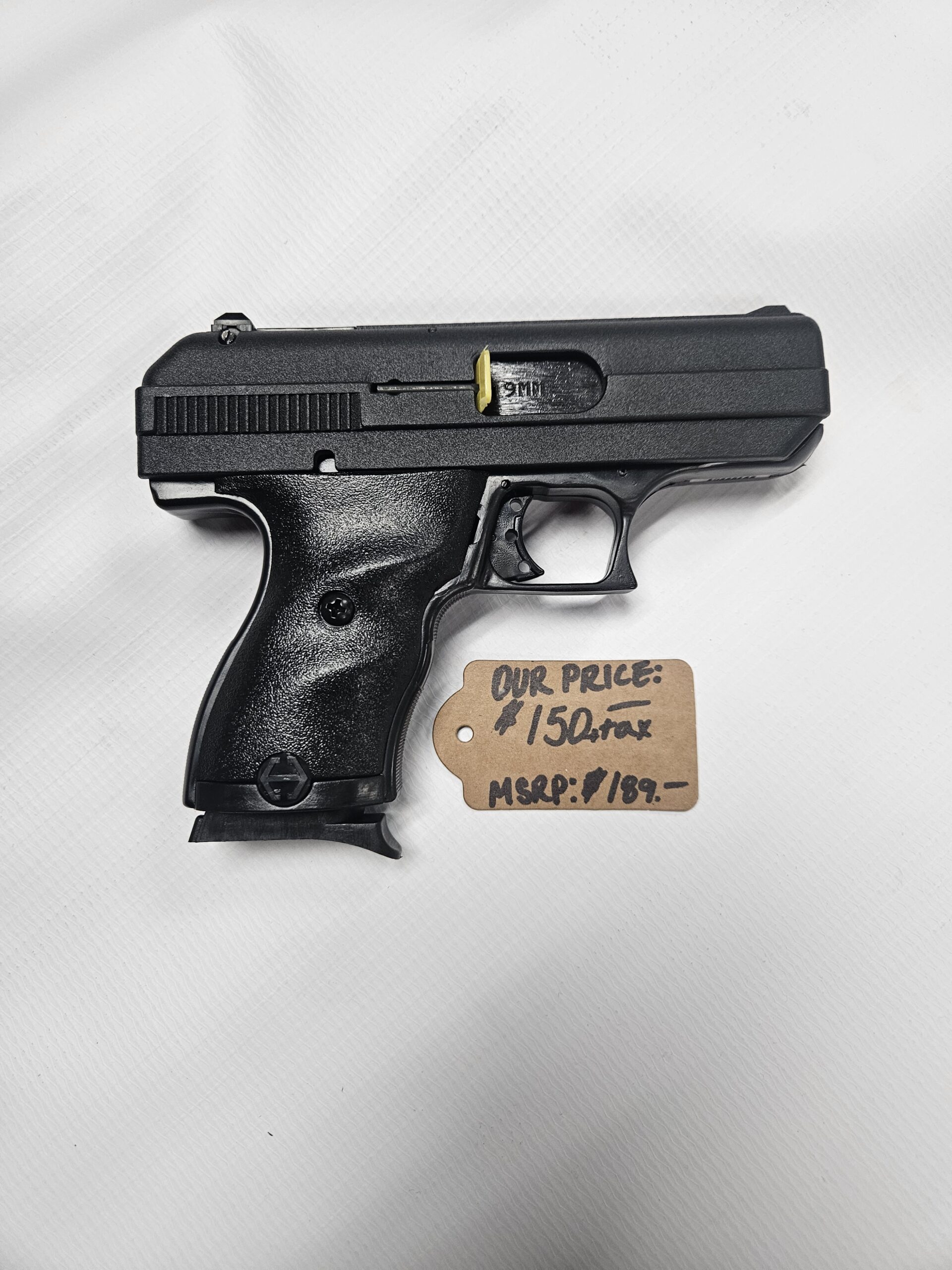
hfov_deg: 58.9
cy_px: 635
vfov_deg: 73.9
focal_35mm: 23
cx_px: 476
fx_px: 843
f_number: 1.8
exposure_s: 1/120
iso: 200
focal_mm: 5.4
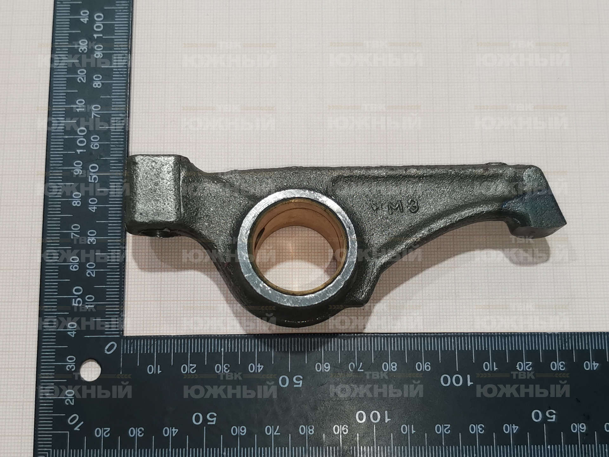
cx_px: 304
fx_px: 457
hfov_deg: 67.3
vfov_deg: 53.1
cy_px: 228
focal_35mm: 26
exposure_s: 1/100
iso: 125
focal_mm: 4.66
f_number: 1.4
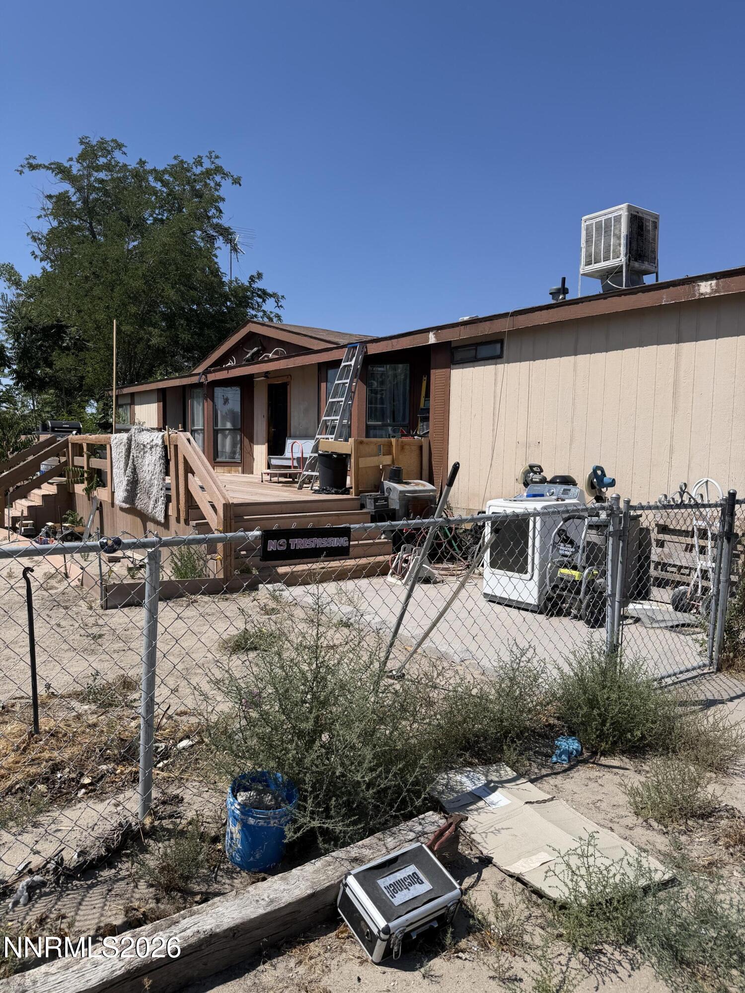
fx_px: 689
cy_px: 496
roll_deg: -0.6
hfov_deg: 56.8
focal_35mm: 24
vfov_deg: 71.6
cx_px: 372
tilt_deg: -3.6
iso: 80
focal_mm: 6.76
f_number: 1.78
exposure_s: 1/6711
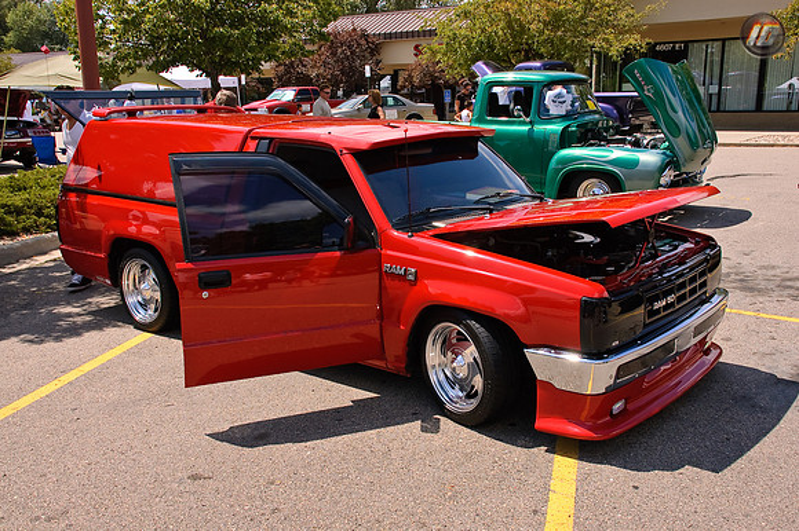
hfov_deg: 53.2
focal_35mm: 36
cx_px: 400
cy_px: 266
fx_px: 799
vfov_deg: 36.8
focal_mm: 24
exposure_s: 1/400
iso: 200
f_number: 10
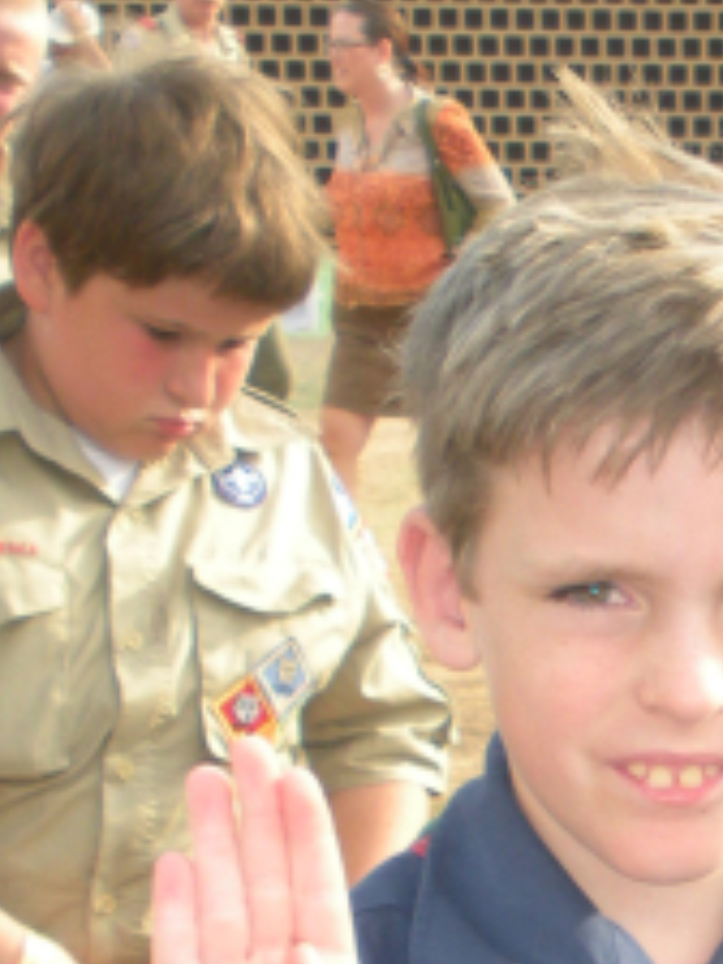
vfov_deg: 14.0
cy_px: 1168
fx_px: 3815
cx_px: 1059
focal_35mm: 137
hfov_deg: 10.5
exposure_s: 1/135
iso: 88
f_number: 3.5
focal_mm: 6.3
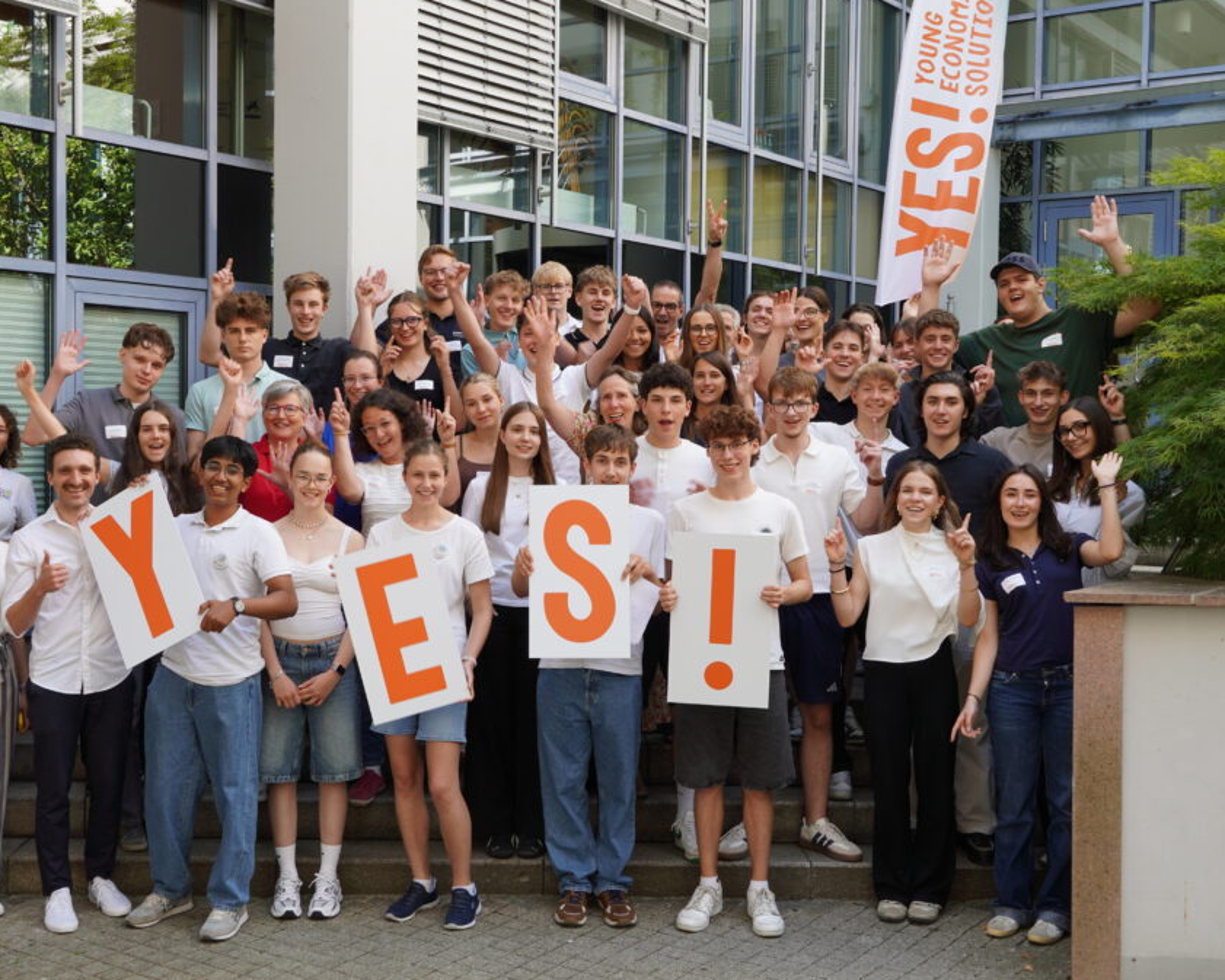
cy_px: 491
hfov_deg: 38.7
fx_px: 1740
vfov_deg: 31.5
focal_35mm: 48
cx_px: 532
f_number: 8
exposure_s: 1/50
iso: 160
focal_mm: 28
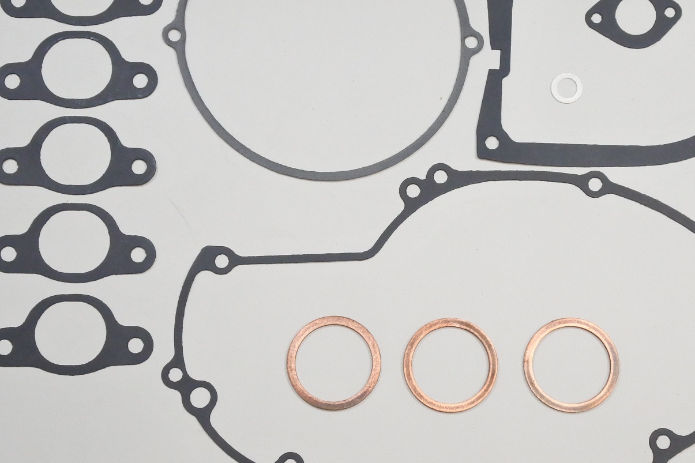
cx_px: 431
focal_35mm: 74
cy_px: 195
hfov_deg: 27.3
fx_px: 1428
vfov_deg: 18.4
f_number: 4.5
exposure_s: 1/125
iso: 800
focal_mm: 18
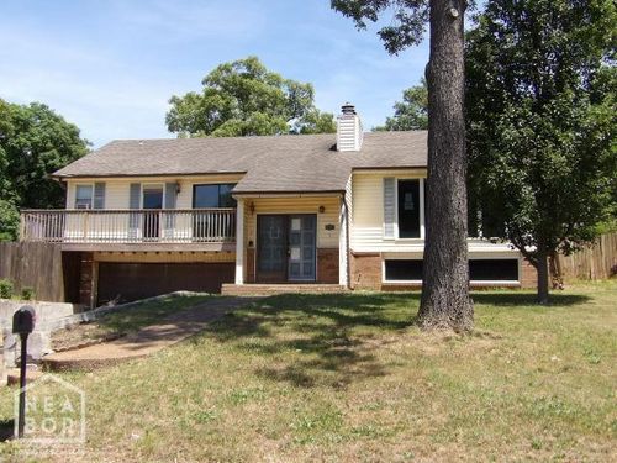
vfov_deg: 36.8
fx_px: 695
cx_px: 308
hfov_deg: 47.9
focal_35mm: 39
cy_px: 232
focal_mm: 7
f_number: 3.7
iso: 100
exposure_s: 1/483
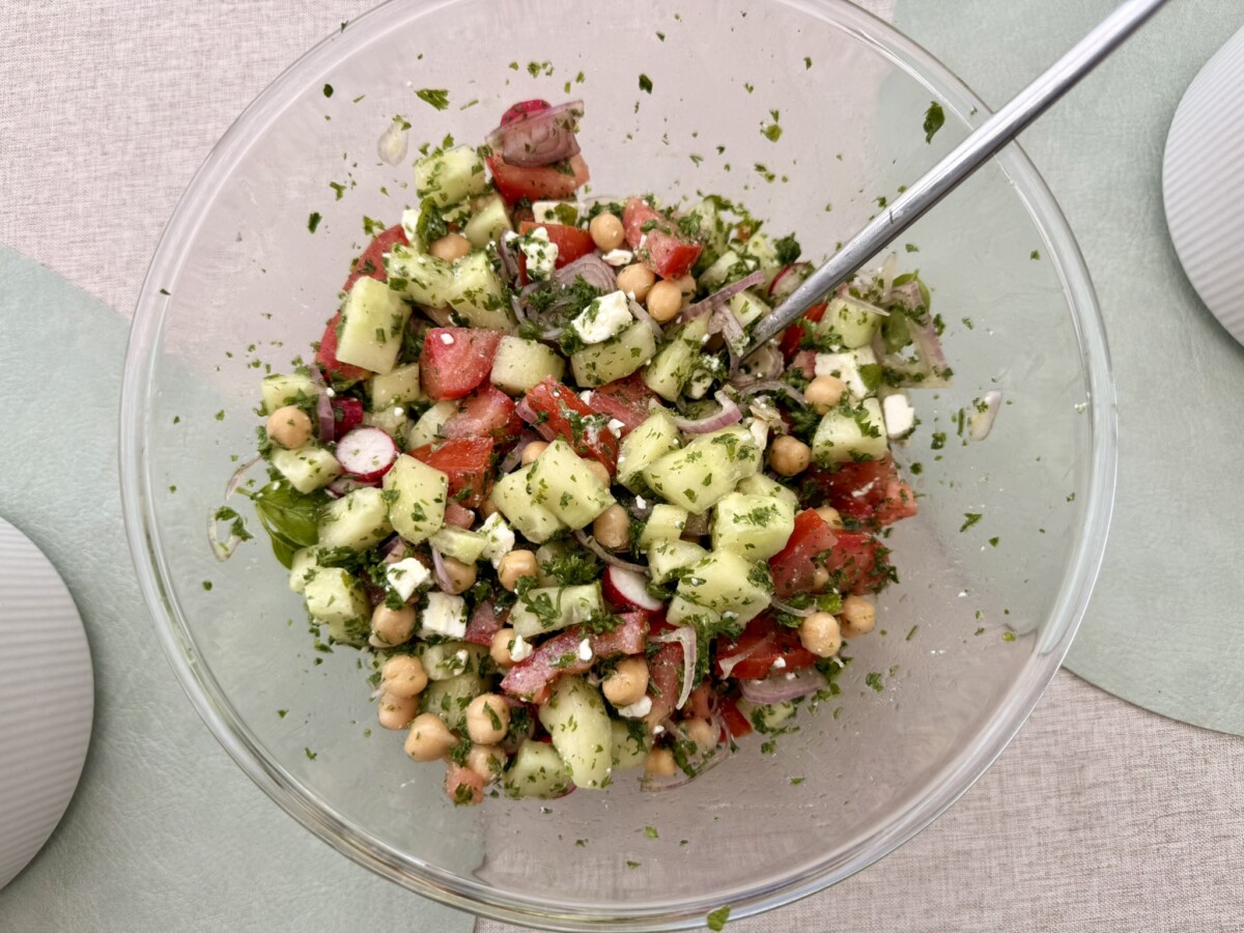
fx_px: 862
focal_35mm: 24
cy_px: 466
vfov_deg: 56.8
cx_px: 622
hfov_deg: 71.6
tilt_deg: -81.8
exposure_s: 1/514
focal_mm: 6.76
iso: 80
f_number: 1.78
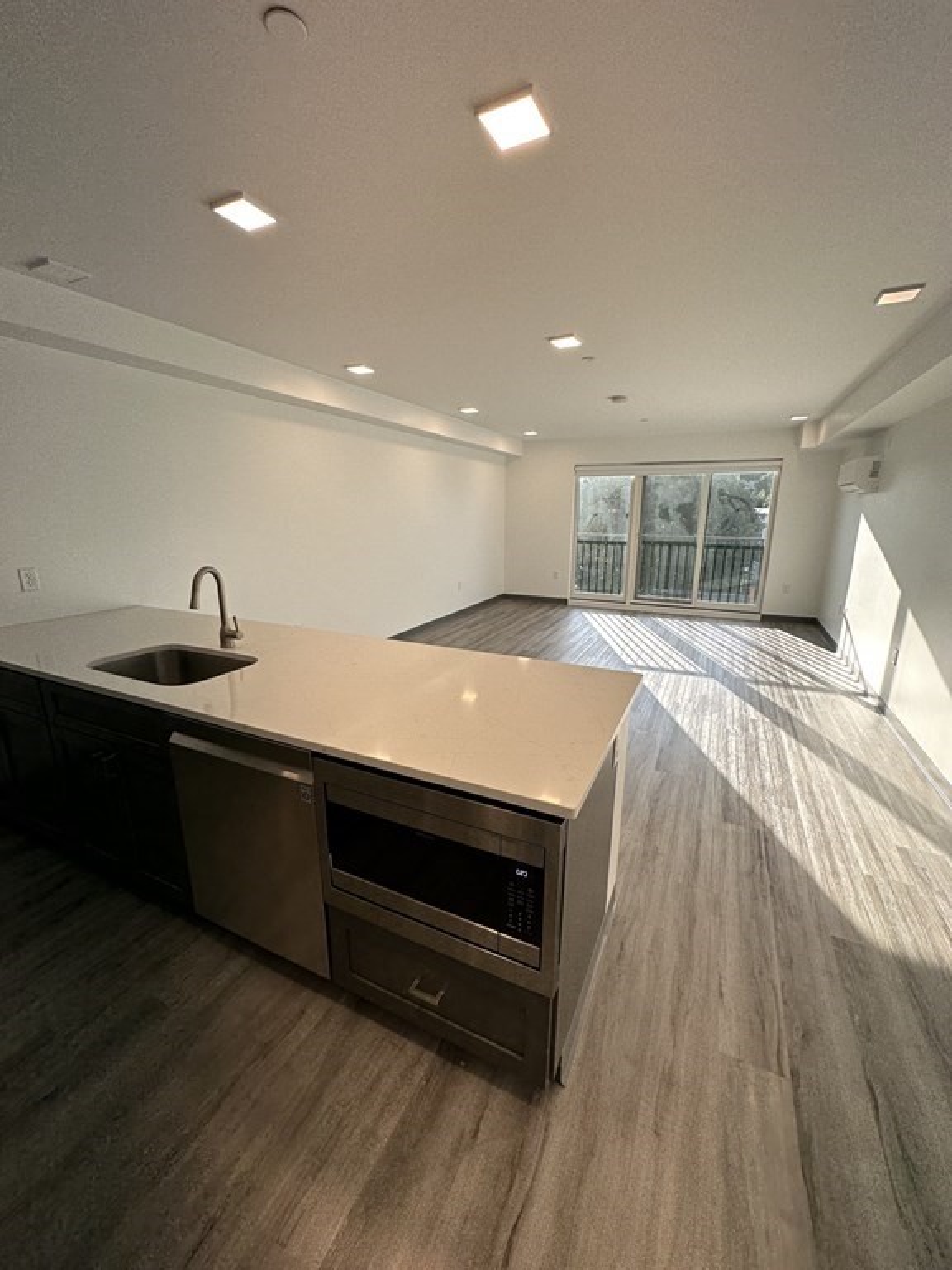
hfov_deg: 85.7
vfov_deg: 102.1
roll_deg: +0.1
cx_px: 476
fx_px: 513
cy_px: 635
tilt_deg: -12.9
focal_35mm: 14
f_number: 2.2
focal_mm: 2.22
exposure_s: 1/222
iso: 40
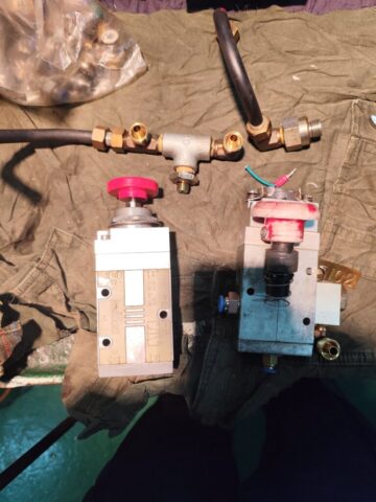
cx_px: 188
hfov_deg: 58.9
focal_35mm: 23
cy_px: 251
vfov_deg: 73.9
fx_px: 333
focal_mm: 6.14
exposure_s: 1/50
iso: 200
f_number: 1.65
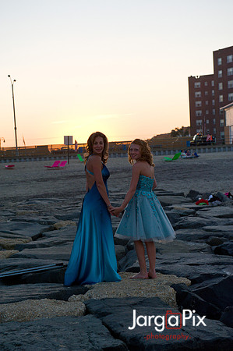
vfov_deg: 32.4
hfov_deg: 21.9
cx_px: 116
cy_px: 176
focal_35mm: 62
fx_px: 603
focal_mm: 62
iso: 800
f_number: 5.6
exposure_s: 1/1000
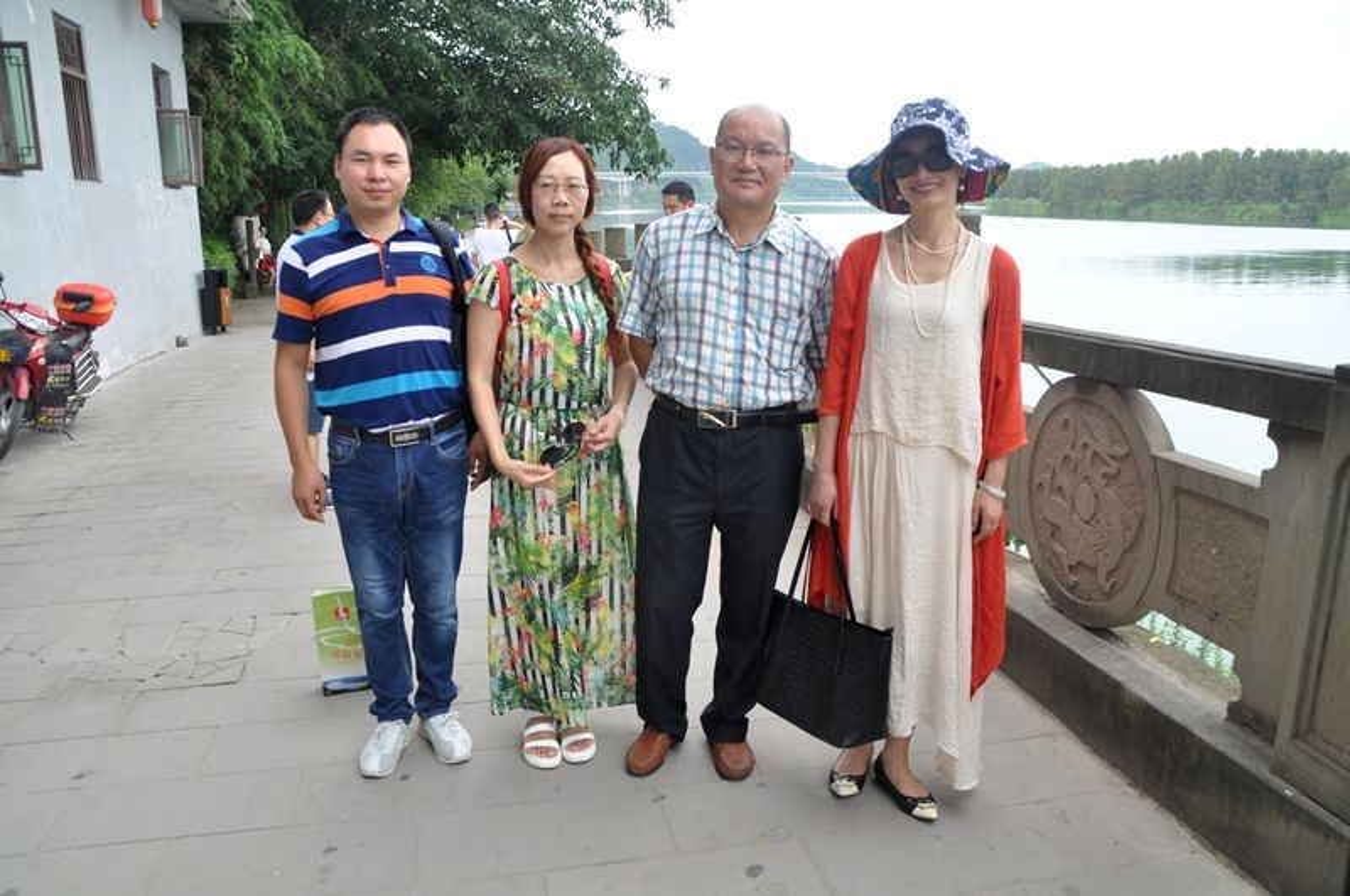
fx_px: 1011
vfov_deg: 47.8
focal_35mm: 27
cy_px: 448
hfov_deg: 67.5
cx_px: 675
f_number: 9
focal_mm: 18
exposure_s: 1/200
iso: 320
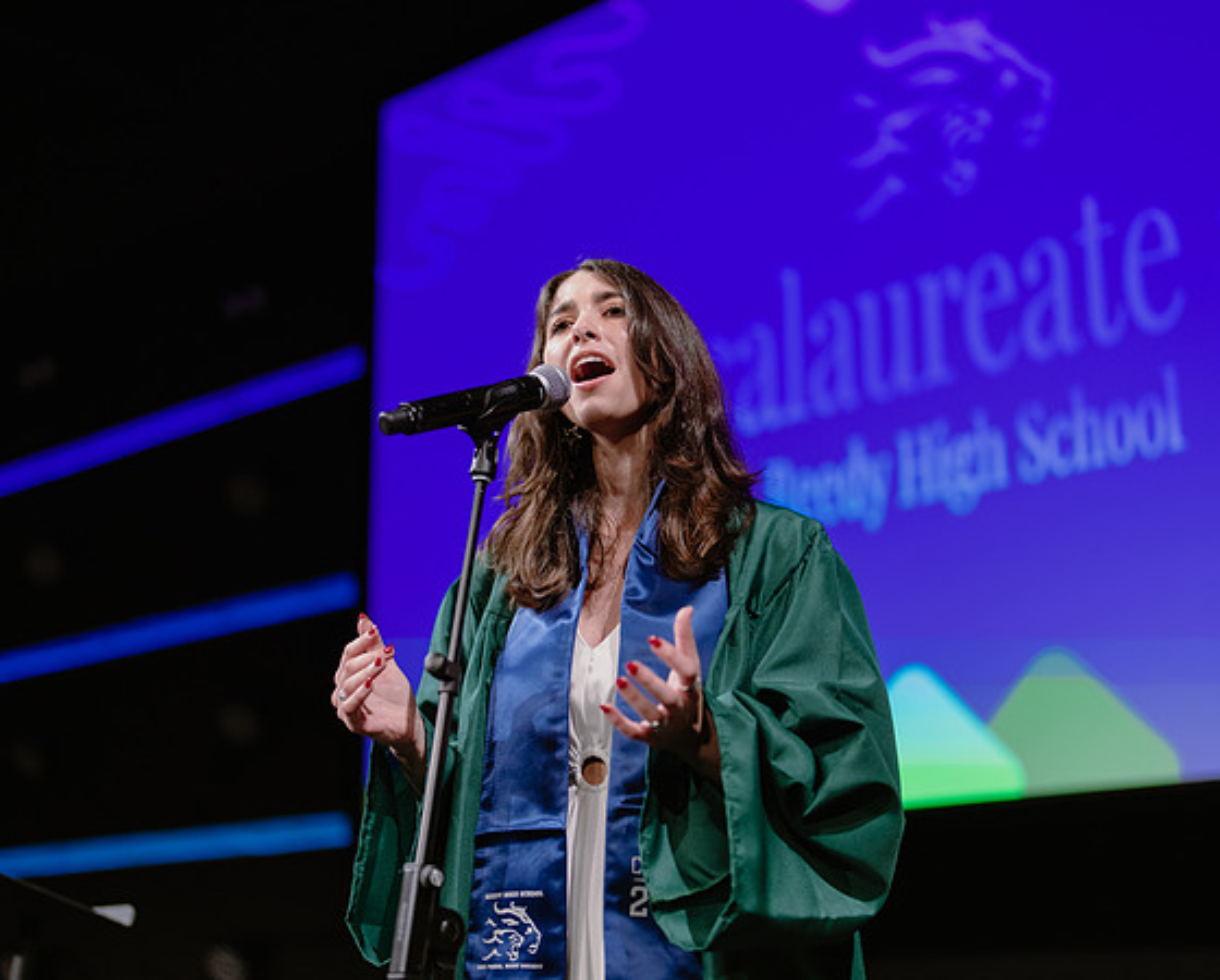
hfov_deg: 33.1
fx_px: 2056
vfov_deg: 26.8
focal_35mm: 57
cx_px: 610
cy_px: 490
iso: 800
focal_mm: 50
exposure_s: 1/320
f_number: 1.2
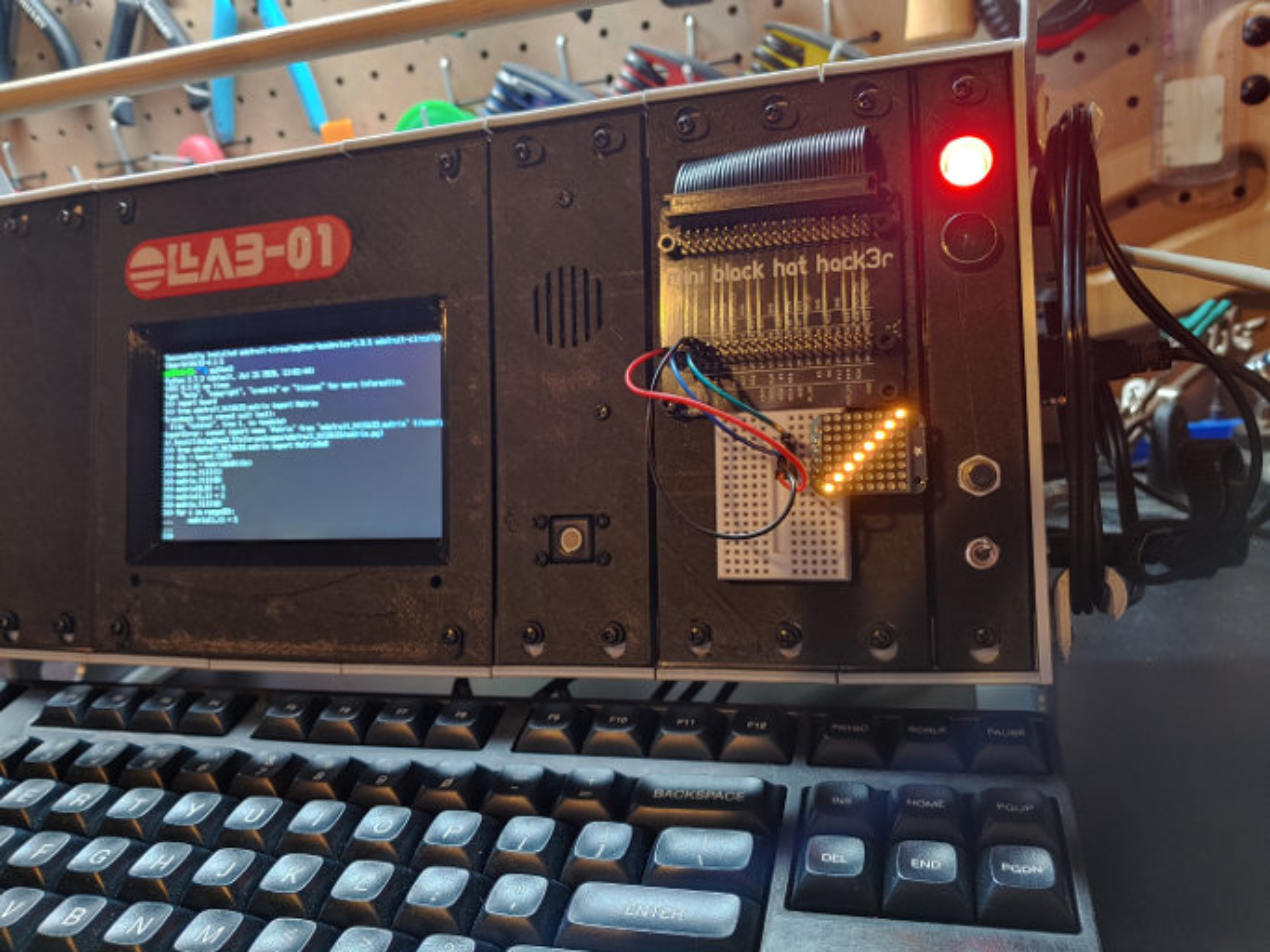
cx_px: 635
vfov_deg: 54.9
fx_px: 917
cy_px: 476
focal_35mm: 25
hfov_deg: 69.4
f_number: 1.5
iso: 300
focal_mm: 4.23
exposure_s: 1/17
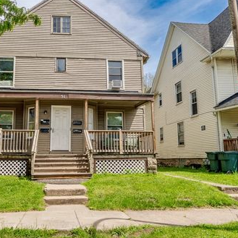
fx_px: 241
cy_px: 118
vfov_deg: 52.5
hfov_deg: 51.0
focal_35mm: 31
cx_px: 69
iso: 320
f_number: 8
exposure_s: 1/4000
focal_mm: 24
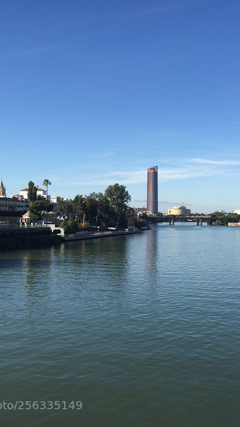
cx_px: 183
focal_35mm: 43
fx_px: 487
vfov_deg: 47.4
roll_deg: -2.1
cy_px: 216
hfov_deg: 27.3
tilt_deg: +1.2
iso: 32
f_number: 2.2
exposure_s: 1/2083
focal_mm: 4.15
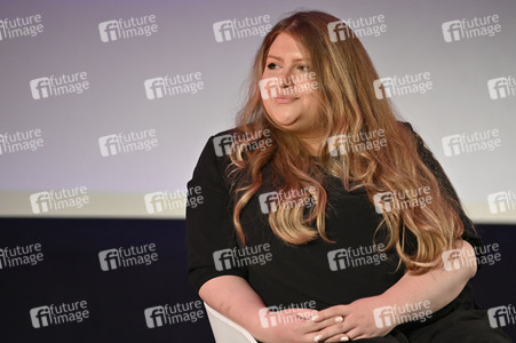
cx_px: 258
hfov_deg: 12.5
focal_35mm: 165
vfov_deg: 8.3
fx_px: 2363
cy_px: 172
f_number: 2.8
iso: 3200
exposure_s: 1/400
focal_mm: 165
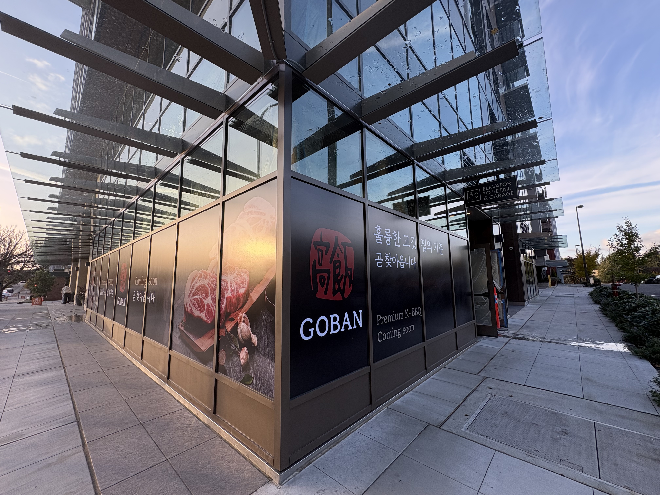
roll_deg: +1.2
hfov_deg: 102.1
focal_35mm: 14
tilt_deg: +6.7
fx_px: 267
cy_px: 248
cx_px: 330
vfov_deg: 85.7
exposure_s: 1/213
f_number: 2.2
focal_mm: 2.22
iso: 50
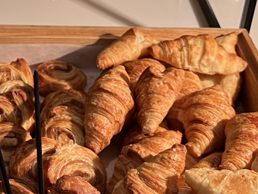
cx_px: 2
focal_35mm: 93
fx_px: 693
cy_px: 35
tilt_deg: -33.0
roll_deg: -0.8
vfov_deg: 15.8
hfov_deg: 20.4
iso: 80
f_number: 1.5
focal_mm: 5.7
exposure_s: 1/50
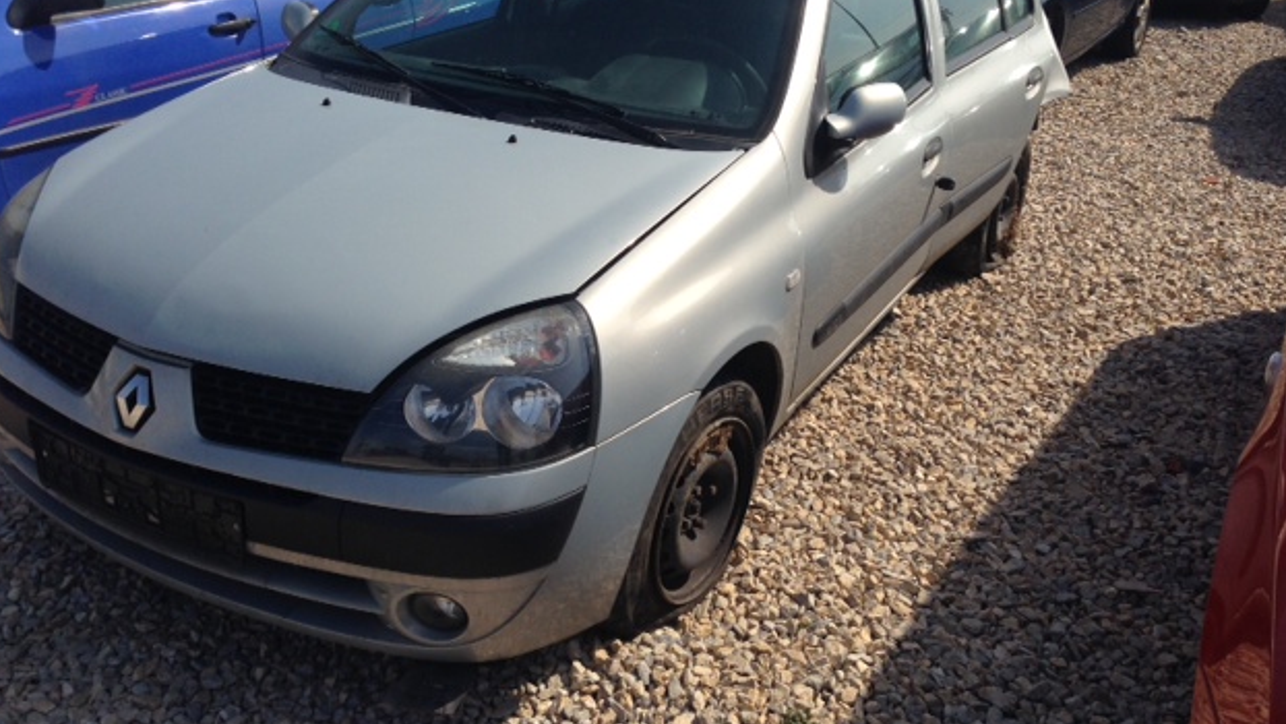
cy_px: 271
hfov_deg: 54.0
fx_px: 1262
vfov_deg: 31.9
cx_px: 633
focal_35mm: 37
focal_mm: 4.12
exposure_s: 1/2262
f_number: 2.4
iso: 50
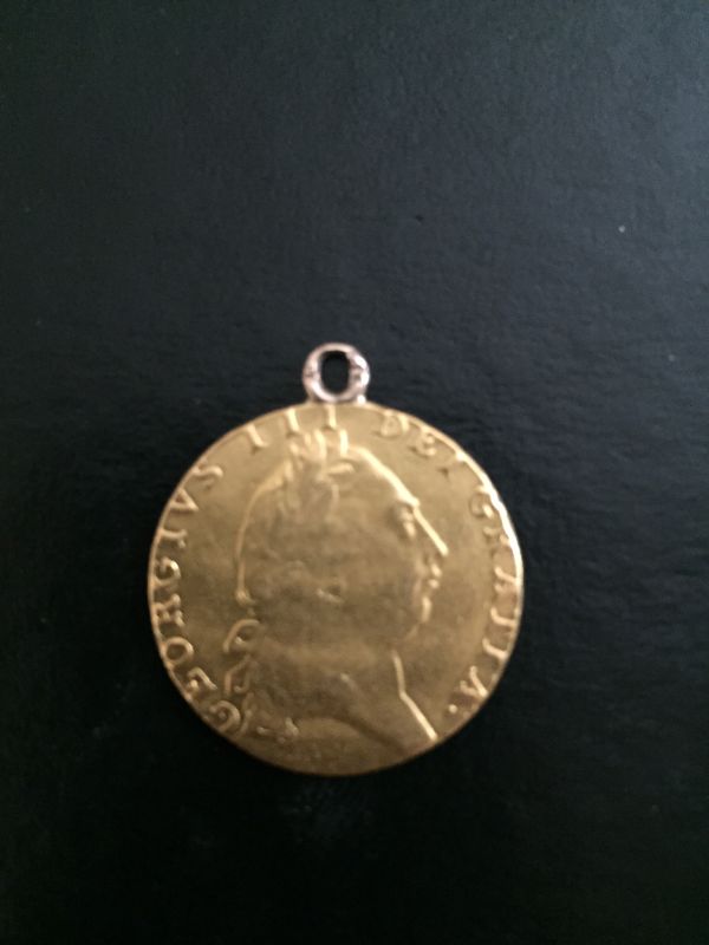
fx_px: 792
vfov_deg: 61.7
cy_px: 472
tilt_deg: -79.3
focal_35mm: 29
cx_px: 354
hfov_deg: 48.2
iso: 320
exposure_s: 1/15
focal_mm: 4.15
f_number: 2.2
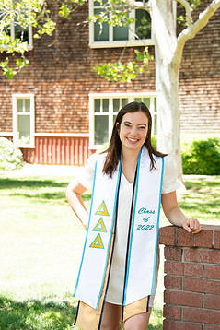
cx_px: 132
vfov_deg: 23.1
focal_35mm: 88
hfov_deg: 15.5
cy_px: 206
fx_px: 806
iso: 640
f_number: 5.6
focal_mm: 70
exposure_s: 1/320
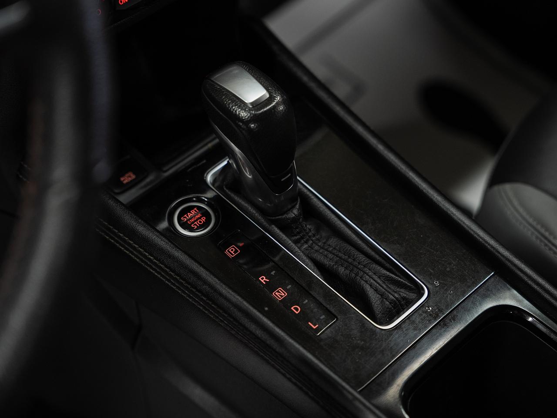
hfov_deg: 29.9
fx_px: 1043
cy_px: 209
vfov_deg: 22.7
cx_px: 278
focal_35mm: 65
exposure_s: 1/40
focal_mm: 59.9
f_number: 3.2
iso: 640
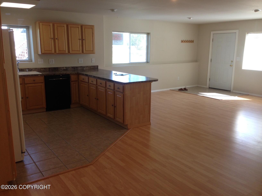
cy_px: 98
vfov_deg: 42.9
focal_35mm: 33
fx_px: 250
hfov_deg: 55.4
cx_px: 131
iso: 50
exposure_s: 1/40
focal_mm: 4.12
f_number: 2.4
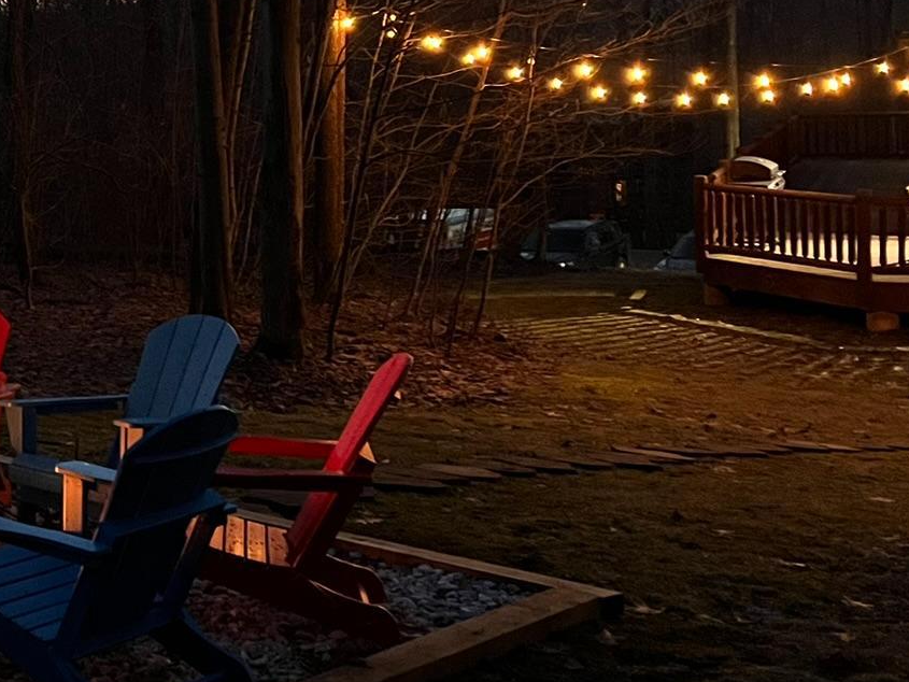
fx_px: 1655
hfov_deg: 28.0
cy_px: 210
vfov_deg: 23.2
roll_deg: +2.8
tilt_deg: -4.9
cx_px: -91
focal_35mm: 63
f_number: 1.6
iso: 800
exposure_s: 1/30
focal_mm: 5.1
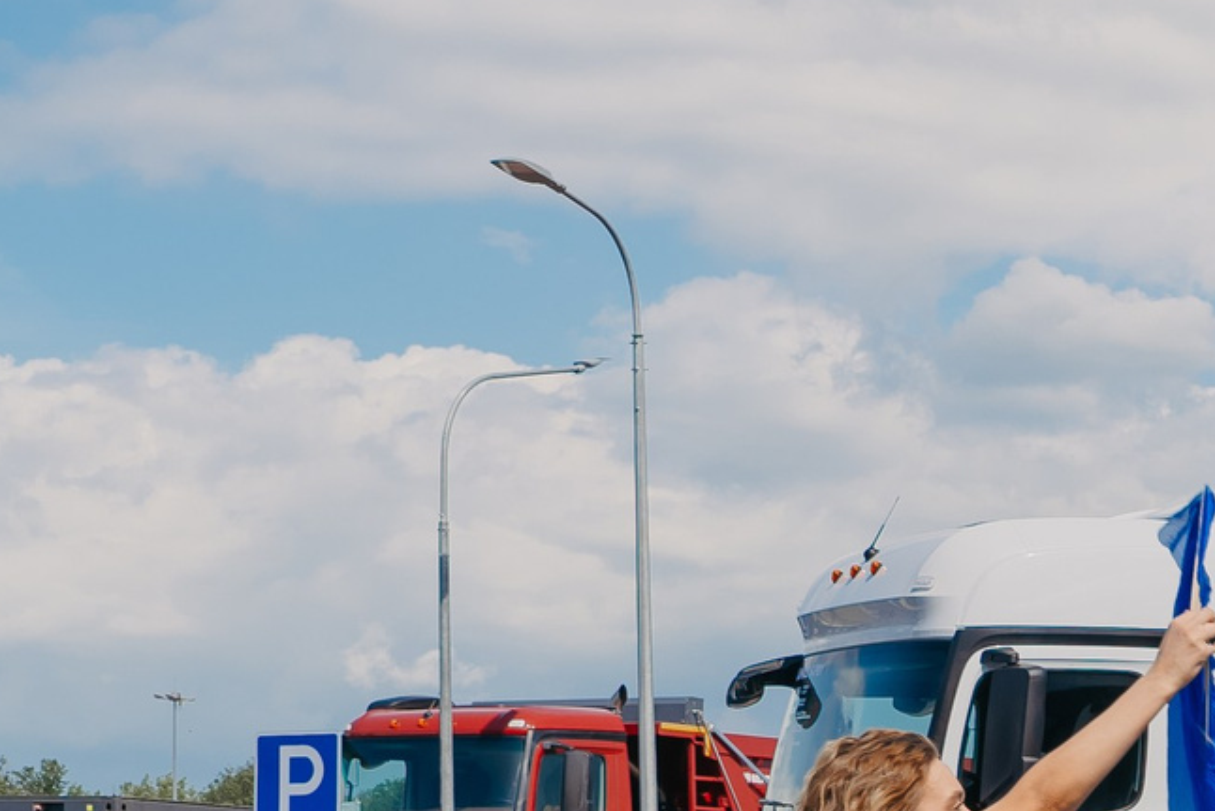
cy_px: 1258
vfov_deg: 11.8
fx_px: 3747
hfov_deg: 15.2
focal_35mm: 111
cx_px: 2353
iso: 100
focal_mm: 28
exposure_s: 1/400
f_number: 6.3
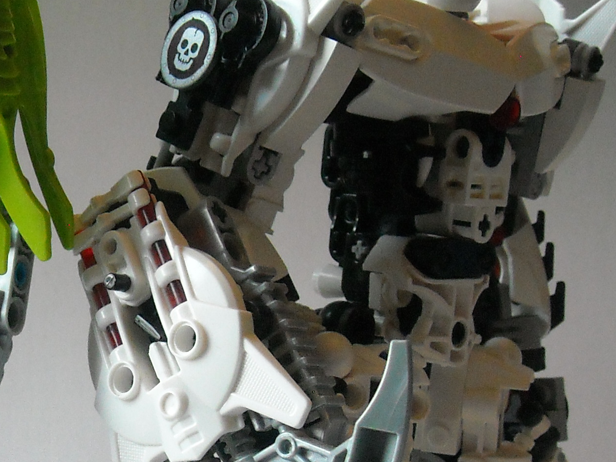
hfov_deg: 20.8
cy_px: 402
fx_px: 1620
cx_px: -5
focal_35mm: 91
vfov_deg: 16.1
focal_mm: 5.7
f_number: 2.8
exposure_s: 1/60
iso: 295
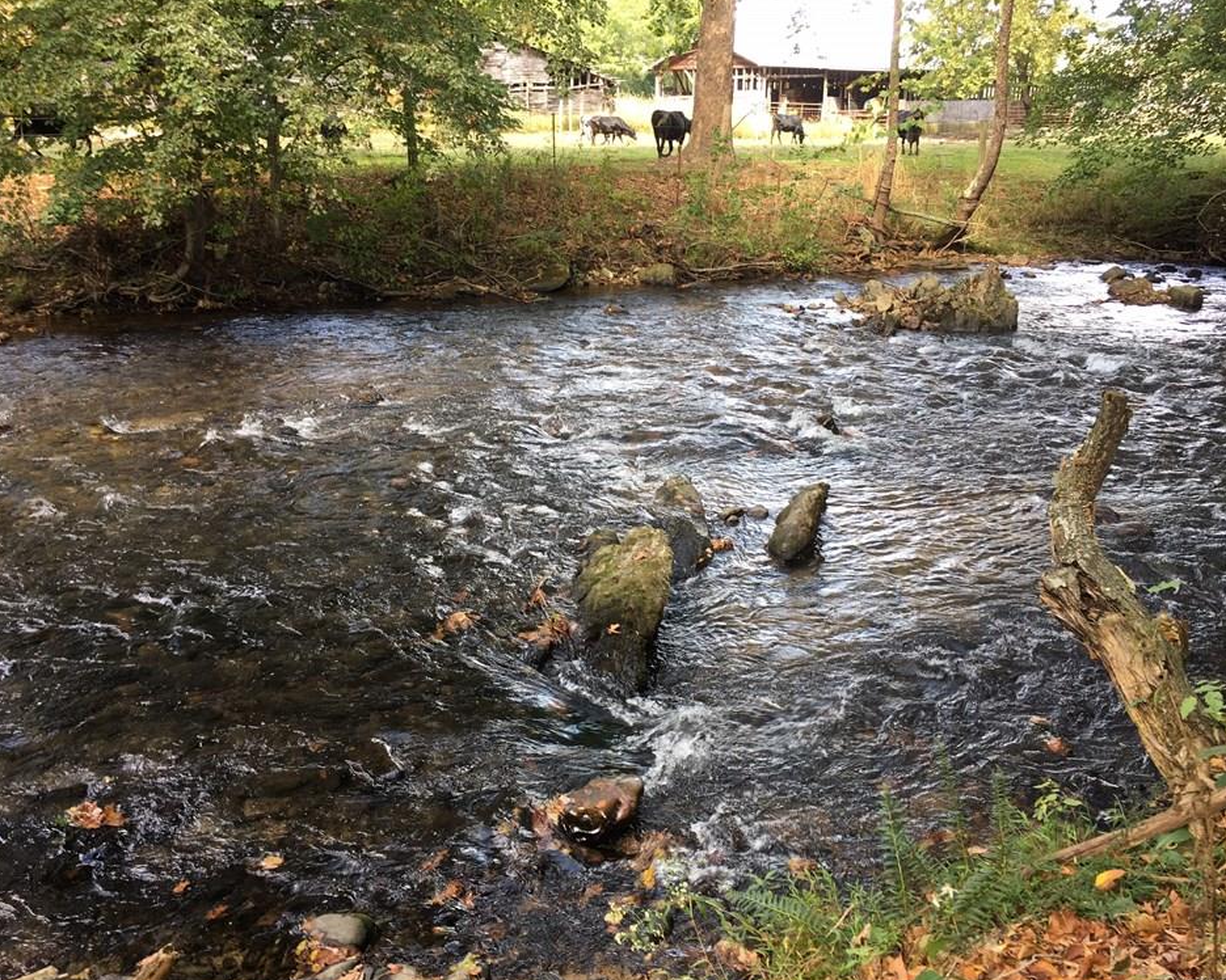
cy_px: 493
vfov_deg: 47.1
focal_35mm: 31
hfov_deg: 57.2
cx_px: 643
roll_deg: +1.7
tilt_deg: -18.6
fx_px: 1125
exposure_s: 1/60
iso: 32
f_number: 2.2
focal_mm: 4.15
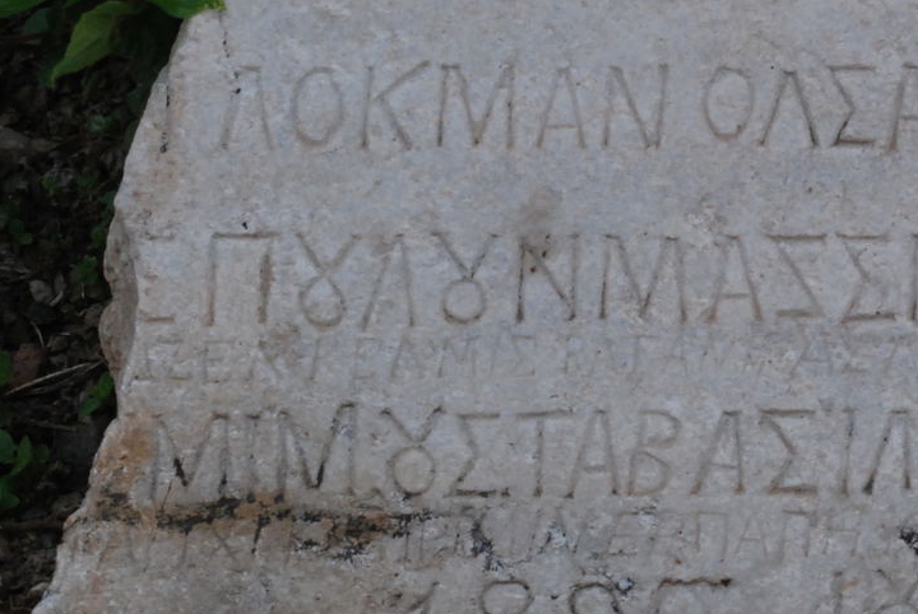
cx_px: 944
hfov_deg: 9.8
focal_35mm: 208
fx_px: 5310
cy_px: 257
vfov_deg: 6.6
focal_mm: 52
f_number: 11
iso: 800
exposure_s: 1/500
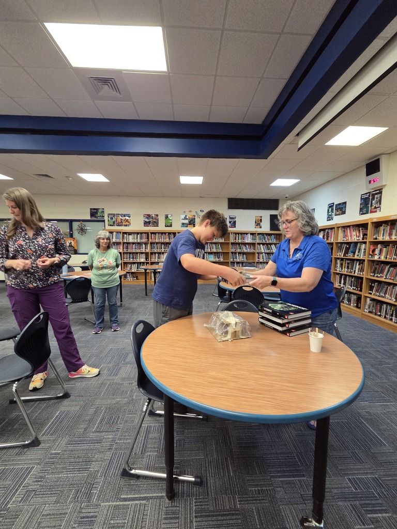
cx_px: 198
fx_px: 199
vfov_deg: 106.2
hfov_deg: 89.9
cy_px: 264
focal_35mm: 13
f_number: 2.2
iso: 500
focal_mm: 2.2
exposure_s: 1/60
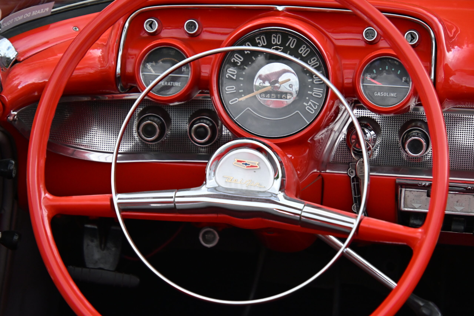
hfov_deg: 10.2
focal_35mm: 202
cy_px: 158
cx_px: 237
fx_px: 2666
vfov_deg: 6.8
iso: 1100
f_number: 5.6
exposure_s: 1/125
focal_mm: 135
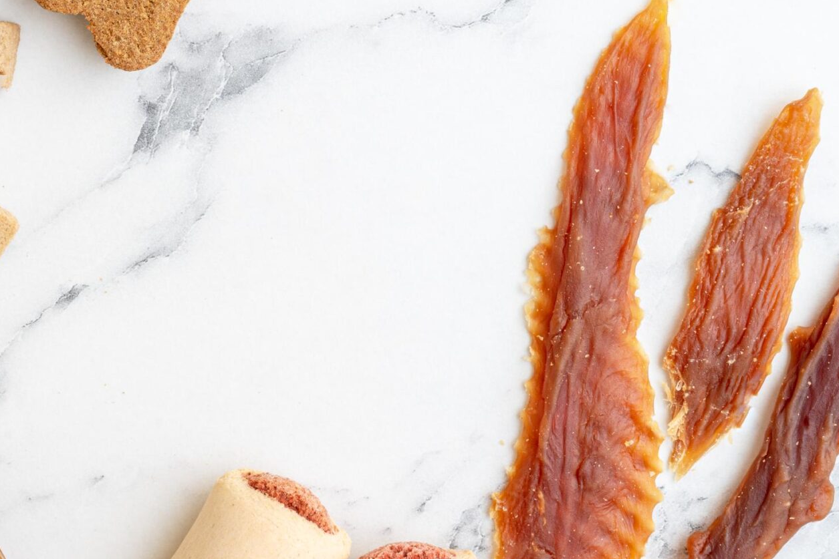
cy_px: 334
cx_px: 138
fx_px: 2377
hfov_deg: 19.8
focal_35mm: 102
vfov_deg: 13.4
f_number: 16
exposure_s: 1.6
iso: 100
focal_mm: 50
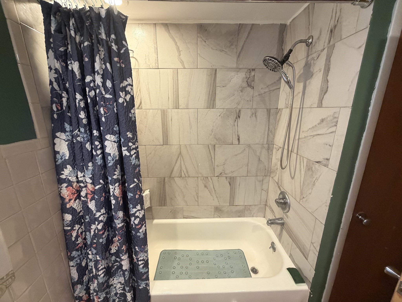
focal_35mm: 14
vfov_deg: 85.7
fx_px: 163
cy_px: 151
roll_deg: +0.3
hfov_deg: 102.1
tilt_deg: -13.3
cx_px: 201
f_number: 2.2
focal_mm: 2.22
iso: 320
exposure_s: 1/60
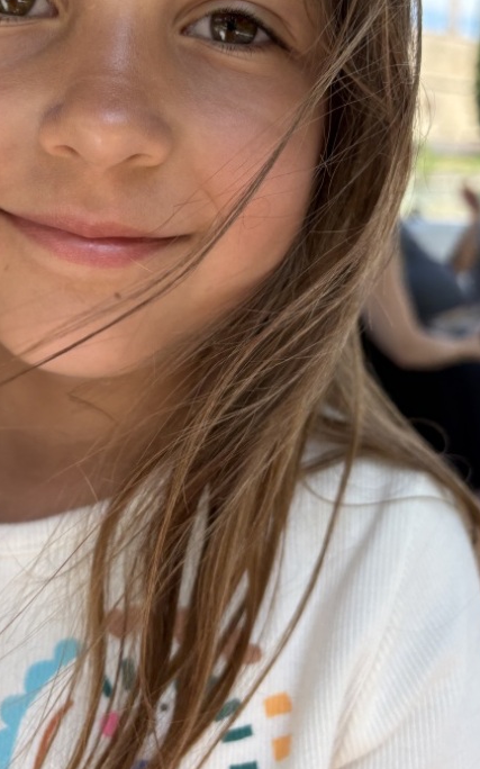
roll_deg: -3.5
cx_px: 148
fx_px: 901
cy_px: 222
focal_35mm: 43
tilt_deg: -4.4
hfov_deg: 29.6
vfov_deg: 45.1
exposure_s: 1/596
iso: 64
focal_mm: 5.96
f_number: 1.6
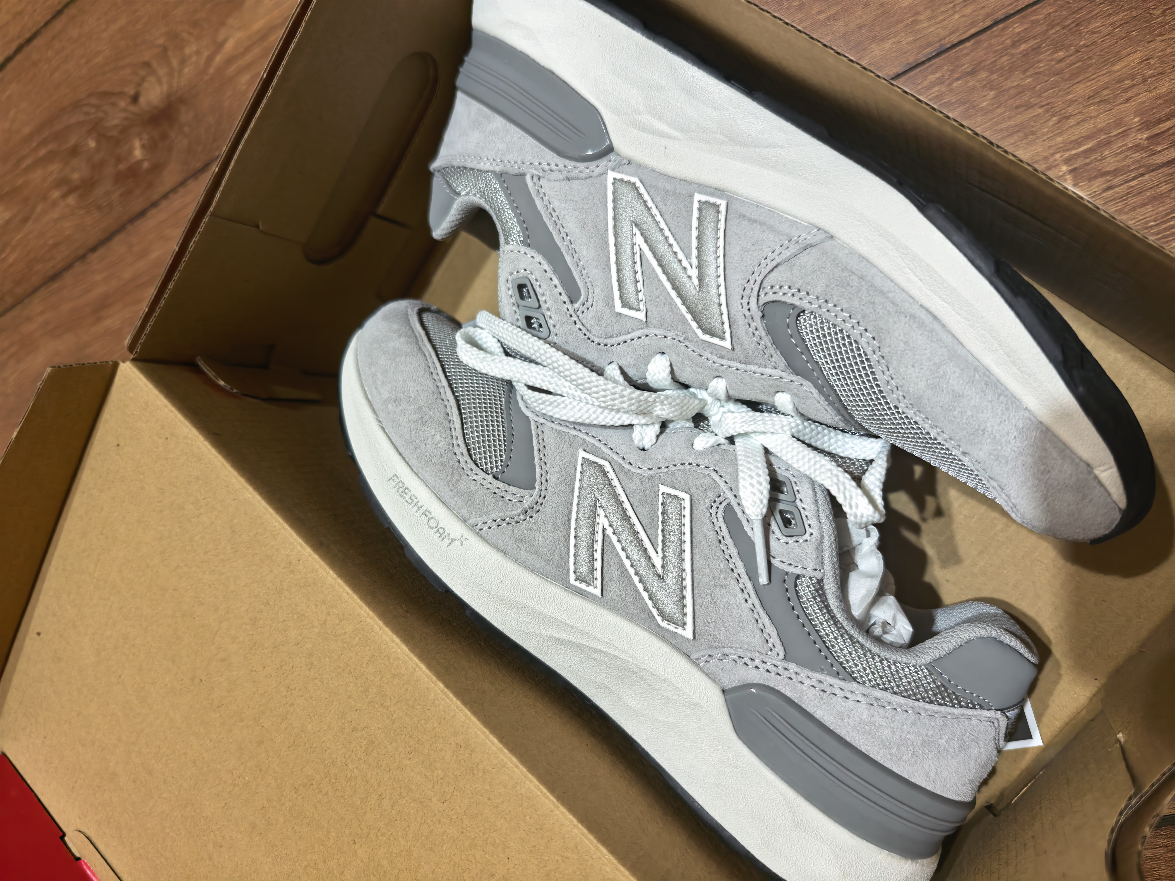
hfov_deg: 71.6
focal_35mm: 24
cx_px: 588
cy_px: 440
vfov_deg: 56.8
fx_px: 815
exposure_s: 1/33.3
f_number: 1.4
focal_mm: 6.98
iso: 320
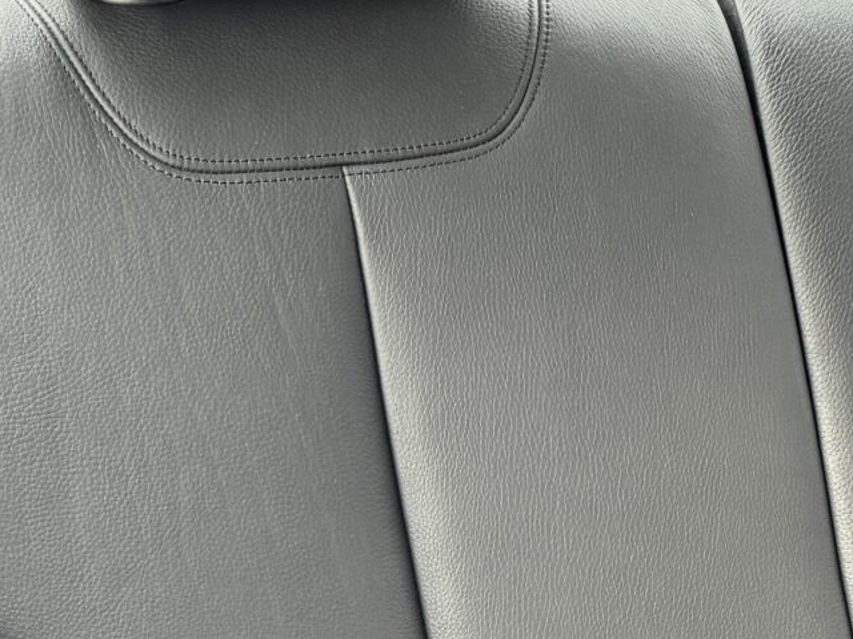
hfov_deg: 19.2
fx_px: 2366
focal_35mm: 96
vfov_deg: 14.4
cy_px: 940
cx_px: 1040
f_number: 1.78
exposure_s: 1/121
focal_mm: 6.76
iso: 200
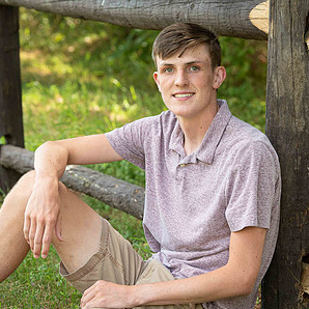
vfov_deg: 9.6
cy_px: 145
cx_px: 189
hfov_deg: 9.6
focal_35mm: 182
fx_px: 1838
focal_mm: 110
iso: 400
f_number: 5.6
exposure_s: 1/200
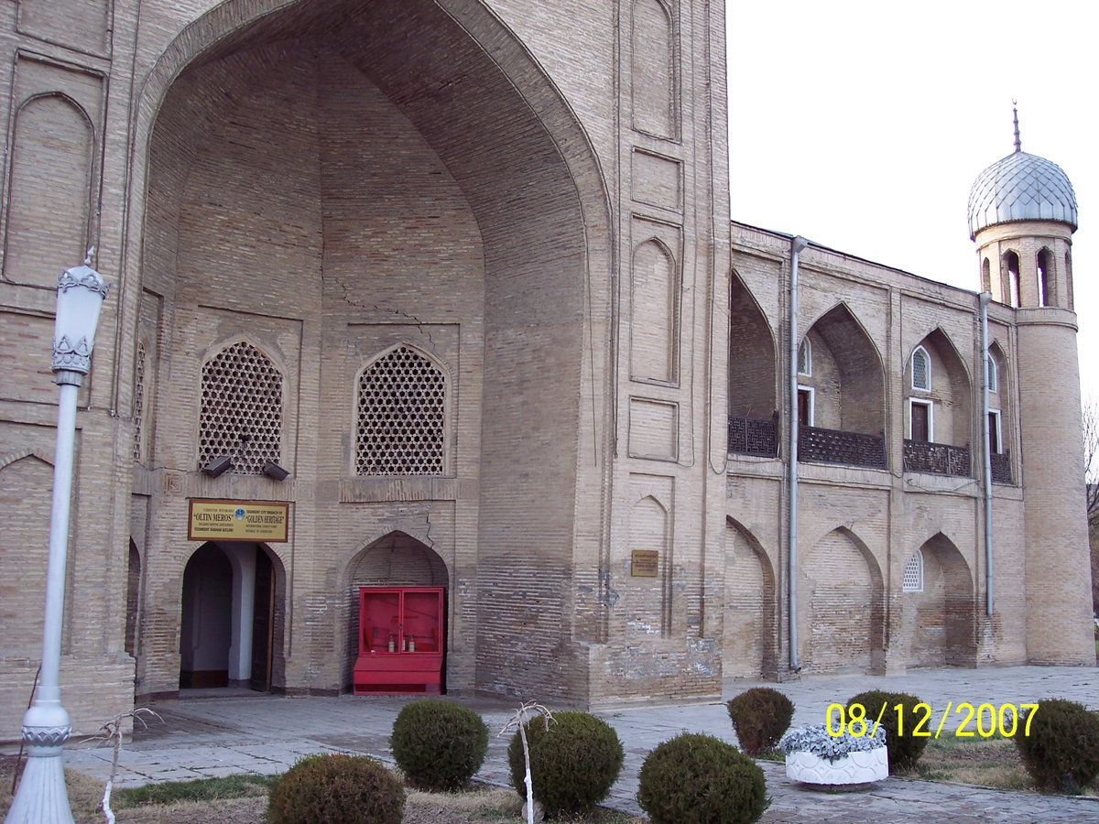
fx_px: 1238
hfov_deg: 47.9
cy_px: 412
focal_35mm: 39
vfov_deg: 36.8
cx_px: 550
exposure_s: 1/90
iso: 100
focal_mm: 8
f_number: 3.4
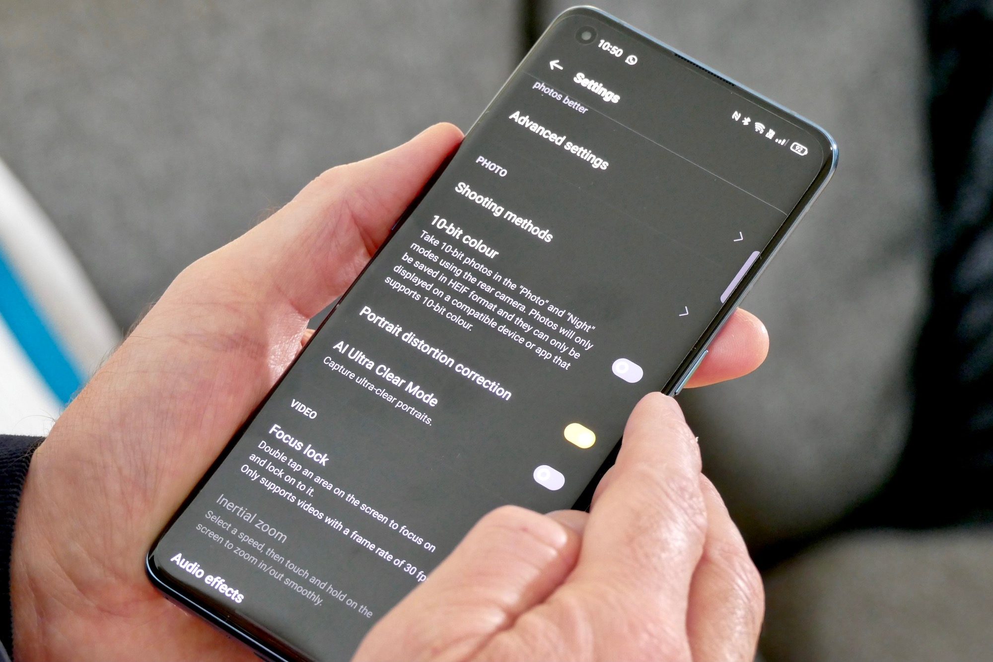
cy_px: 331
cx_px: 496
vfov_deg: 10.2
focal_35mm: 135
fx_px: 3723
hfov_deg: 15.2
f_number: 5
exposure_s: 1/13
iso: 1600
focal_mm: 49.07
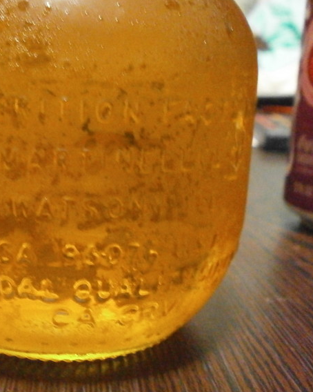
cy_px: 186
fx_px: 510
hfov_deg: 33.1
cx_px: 58
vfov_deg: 42.0
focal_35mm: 44
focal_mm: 5.8
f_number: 3.1
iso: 1600
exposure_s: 1/13
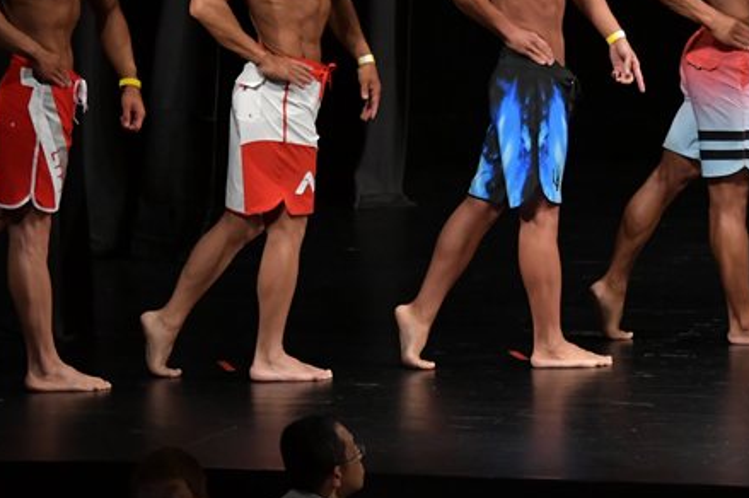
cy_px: 73
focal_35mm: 383
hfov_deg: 5.4
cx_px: 339
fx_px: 7962
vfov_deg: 3.6
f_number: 5.6
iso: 3200
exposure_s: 1/400
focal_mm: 145
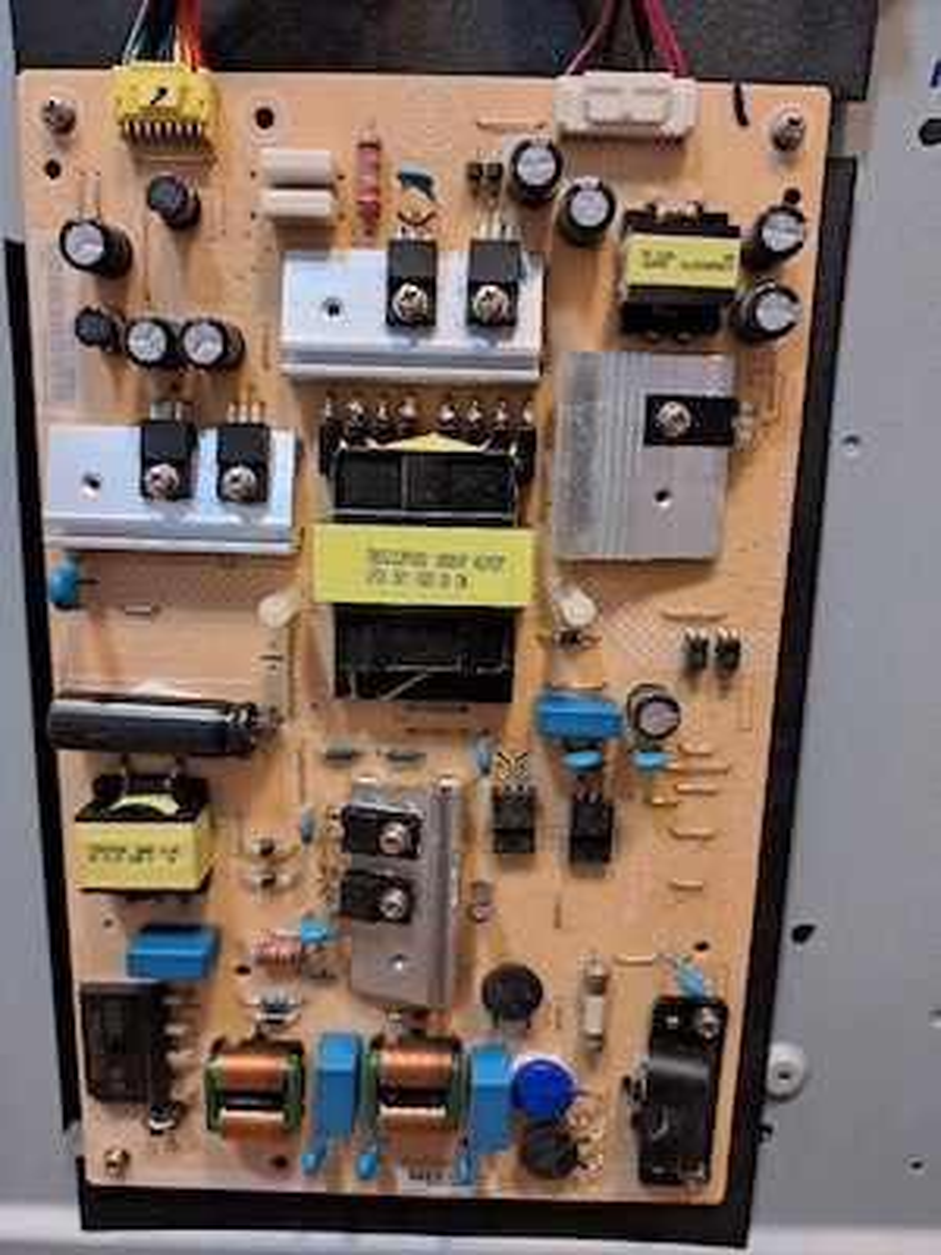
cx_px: 470
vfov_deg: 71.6
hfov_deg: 56.8
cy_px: 628
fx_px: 870
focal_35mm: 24
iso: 400
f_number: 1.8
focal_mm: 5.23
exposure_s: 1/50
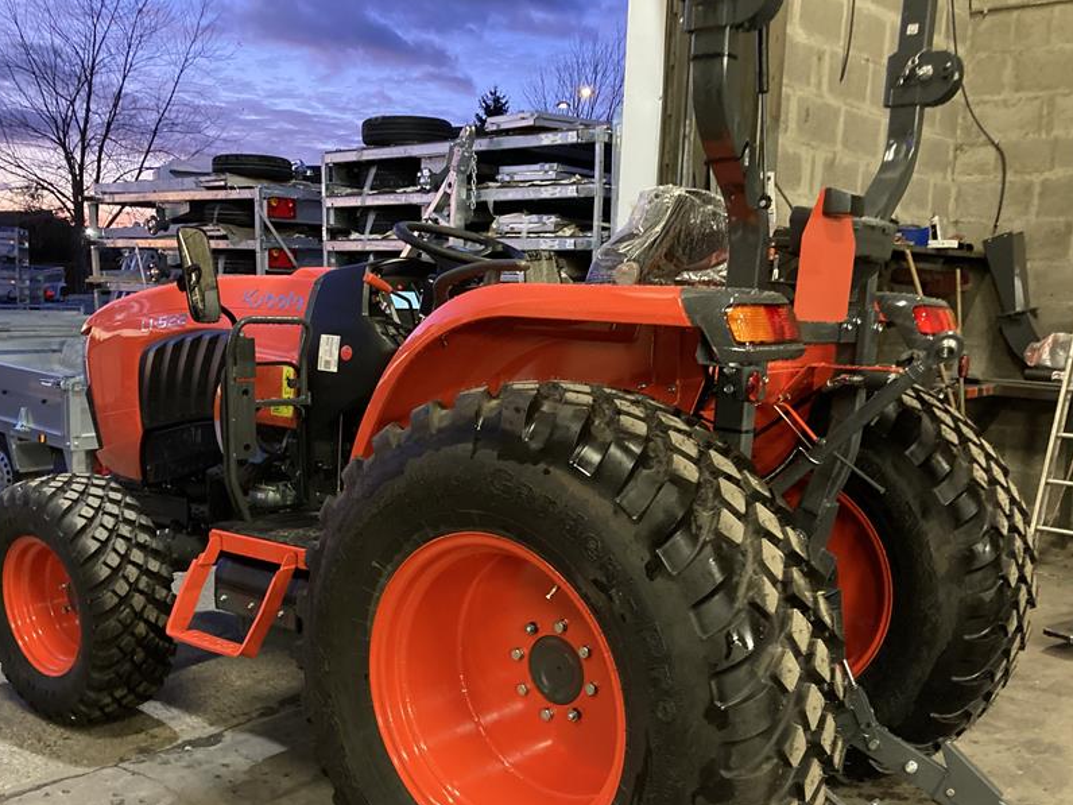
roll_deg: -3.5
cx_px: 546
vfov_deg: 39.4
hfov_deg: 51.4
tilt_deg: -11.4
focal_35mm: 36
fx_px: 1116
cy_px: 507
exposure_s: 1/25
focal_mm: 3.99
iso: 500
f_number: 1.8
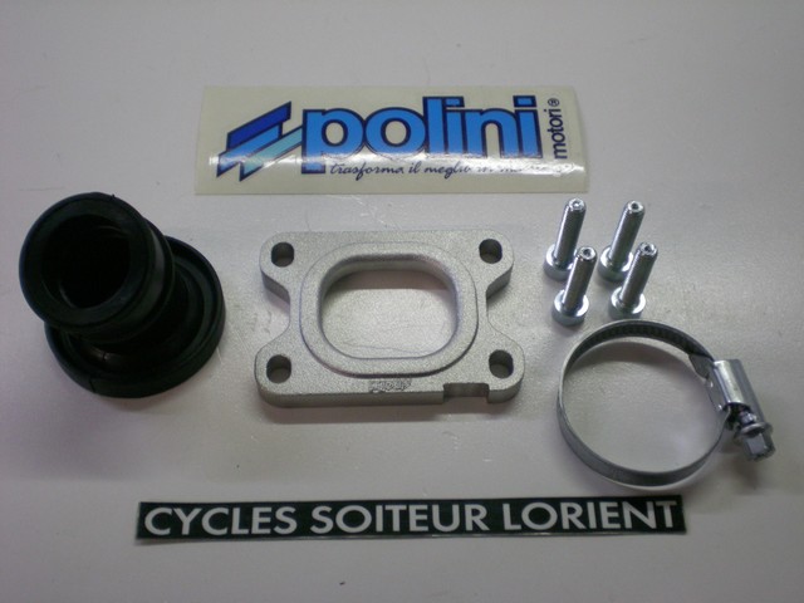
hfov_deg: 42.9
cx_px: 402
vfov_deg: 32.9
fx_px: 1022
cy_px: 302
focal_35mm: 44
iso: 200
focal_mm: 7.4
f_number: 3.5
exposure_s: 1/40.2
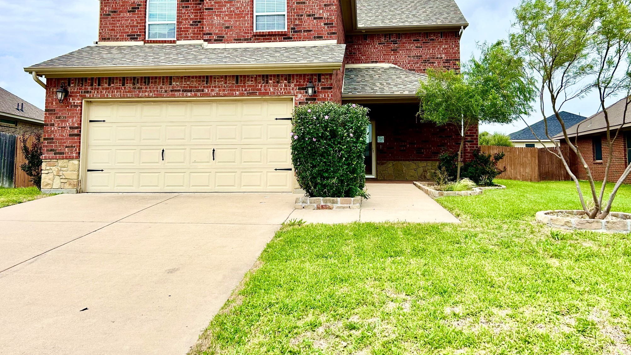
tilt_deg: +6.2
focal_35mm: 29
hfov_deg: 66.1
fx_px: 485
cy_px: 118
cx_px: 318
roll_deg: -1.3
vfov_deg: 39.7
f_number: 1.5
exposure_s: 1/3968
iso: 50
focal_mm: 5.7
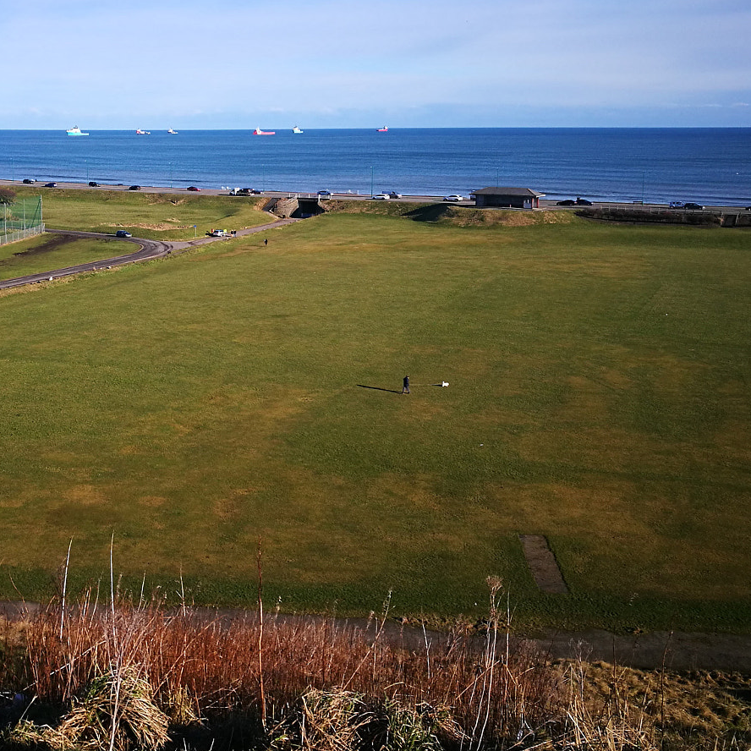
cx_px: 194
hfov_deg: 38.2
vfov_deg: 38.9
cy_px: 283
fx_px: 1055
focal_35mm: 43
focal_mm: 4.5
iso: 50
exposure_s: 1/781
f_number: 2.2
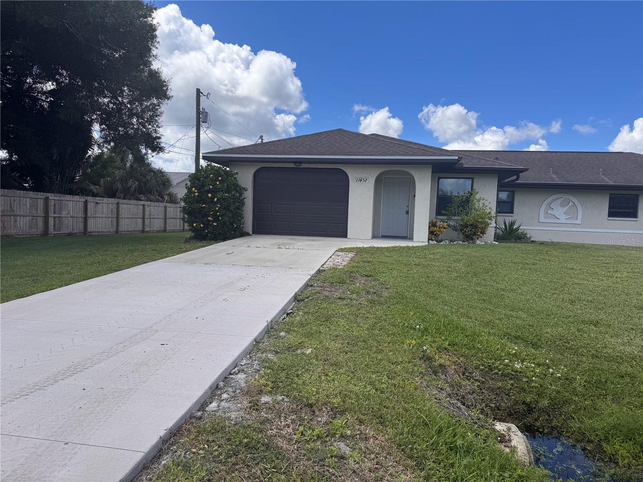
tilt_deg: -3.1
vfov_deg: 56.8
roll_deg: -2.7
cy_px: 241
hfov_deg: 71.6
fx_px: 446
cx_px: 322
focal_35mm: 24
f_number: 1.78
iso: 80
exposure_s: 1/4049
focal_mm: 6.76
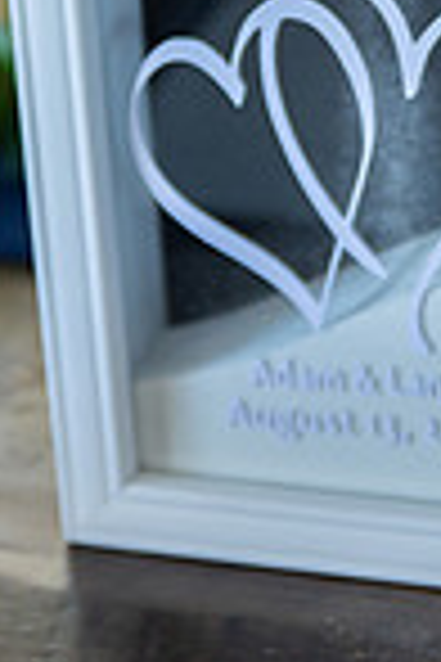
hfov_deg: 8.5
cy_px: 41
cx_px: 598
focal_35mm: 159
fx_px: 2921
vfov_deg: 12.8
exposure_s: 1/160
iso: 500
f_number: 2.8
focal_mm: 52
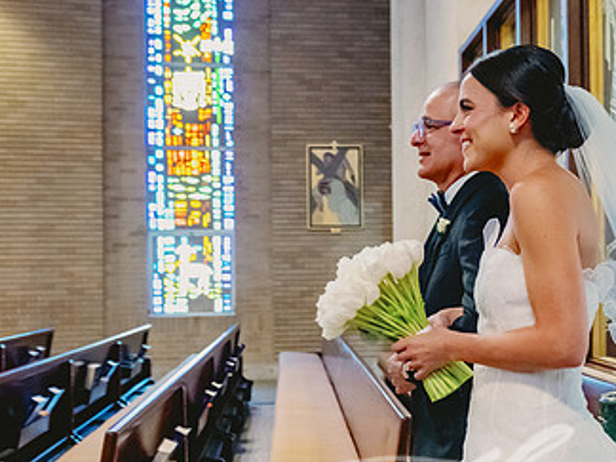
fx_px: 836
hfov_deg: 39.3
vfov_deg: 30.8
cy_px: 266
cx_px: 464
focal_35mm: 47
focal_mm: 24
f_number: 3.2
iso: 3200
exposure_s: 1/160
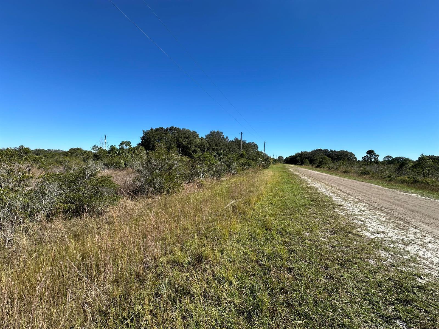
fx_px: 178
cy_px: 164
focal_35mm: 14
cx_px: 220
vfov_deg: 85.7
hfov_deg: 102.1
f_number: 2.2
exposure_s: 1/1595
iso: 50
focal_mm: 2.22
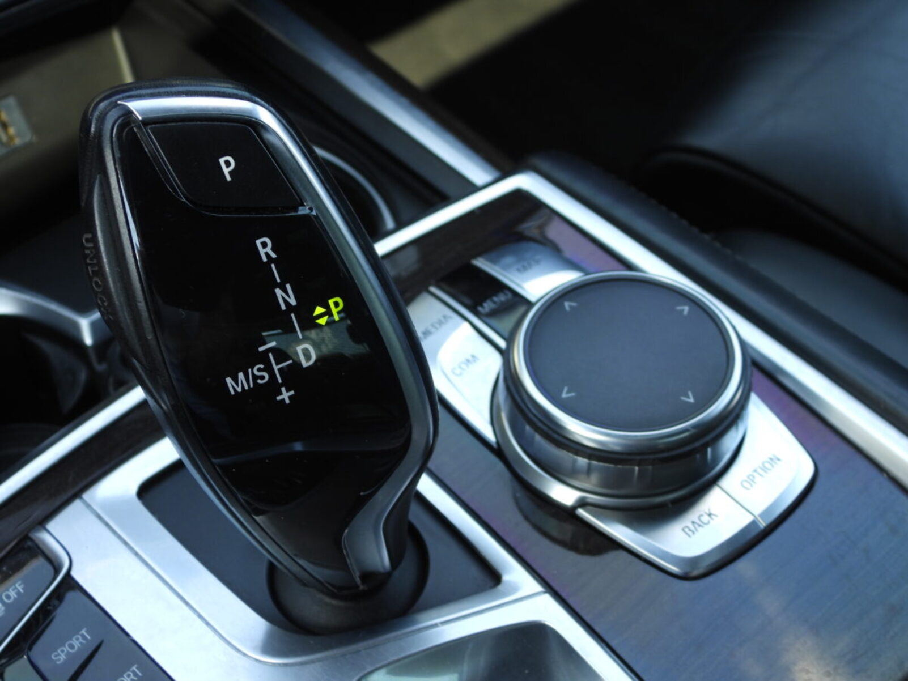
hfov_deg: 38.2
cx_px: 454
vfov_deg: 29.1
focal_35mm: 50
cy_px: 340
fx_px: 1312
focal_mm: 9
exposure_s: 1/60
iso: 100
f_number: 3.2
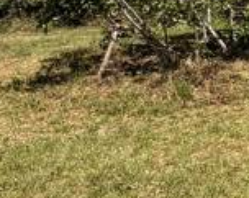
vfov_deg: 20.1
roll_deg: +1.2
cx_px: 598
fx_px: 530
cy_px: -31
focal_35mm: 72
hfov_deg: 15.1
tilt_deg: +3.6
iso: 32
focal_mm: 2.22
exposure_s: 1/770
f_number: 2.2
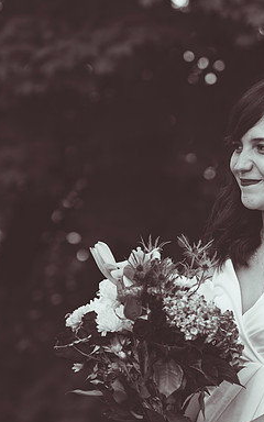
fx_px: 2164
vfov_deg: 11.1
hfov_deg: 6.9
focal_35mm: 188
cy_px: 212
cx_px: 314
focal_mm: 122
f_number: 4
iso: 100
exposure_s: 1/200
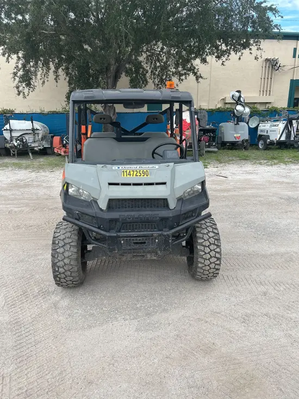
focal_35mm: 26
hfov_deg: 53.1
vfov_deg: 67.3
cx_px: 150
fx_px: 299
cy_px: 200
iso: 50
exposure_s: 1/2045
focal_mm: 5.7
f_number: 1.5
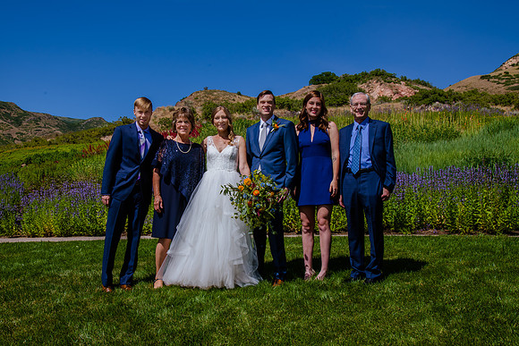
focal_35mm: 39
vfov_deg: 34.6
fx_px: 555
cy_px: 173
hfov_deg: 50.0
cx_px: 236
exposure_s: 1/250
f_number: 13
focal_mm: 35
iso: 200
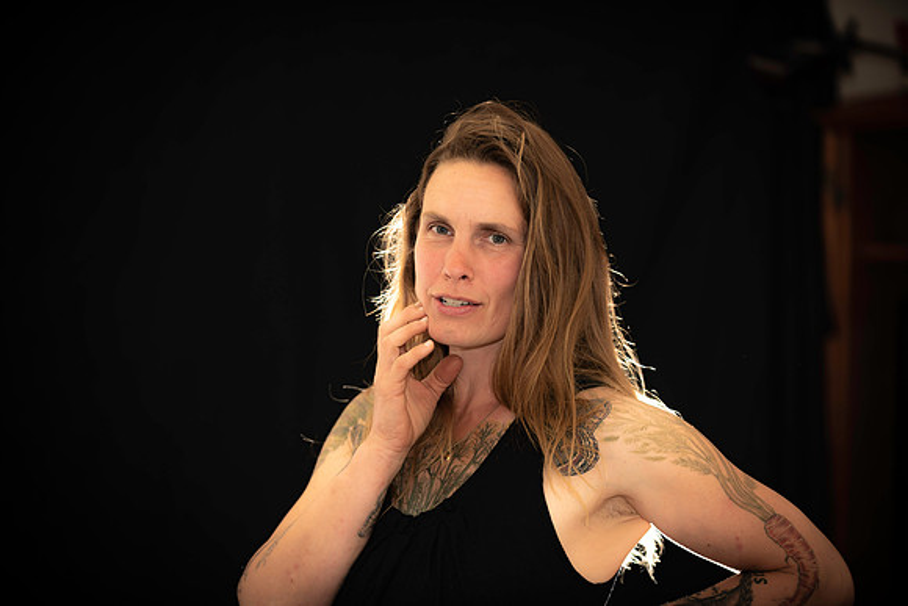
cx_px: 454
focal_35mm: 120
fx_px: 3027
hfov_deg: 17.1
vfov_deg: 11.4
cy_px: 303
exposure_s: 1/30
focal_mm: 120
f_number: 2.8
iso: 50
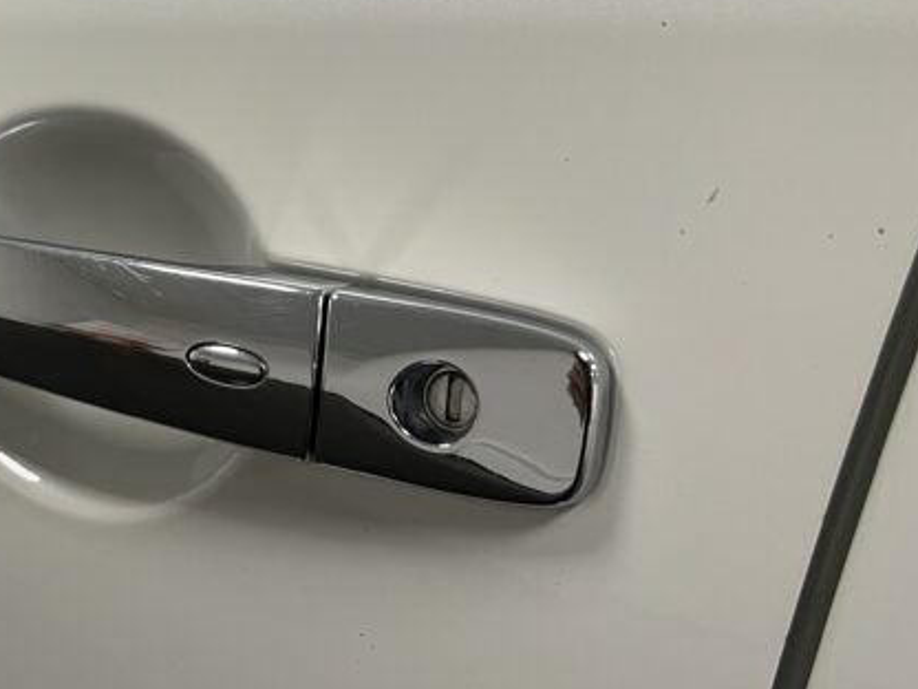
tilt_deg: -15.5
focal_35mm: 50
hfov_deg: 35.7
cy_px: 223
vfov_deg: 28.9
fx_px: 1326
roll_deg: -2.4
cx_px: 77
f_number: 1.5
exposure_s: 1/50
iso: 80
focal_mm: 5.7
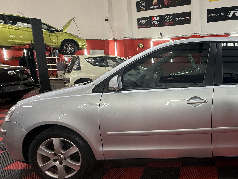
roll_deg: -0.8
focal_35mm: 24
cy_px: 86
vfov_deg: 56.8
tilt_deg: -7.7
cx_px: 200
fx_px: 165
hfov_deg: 63.4
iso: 160
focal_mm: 2.22
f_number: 2.2
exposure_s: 1/100
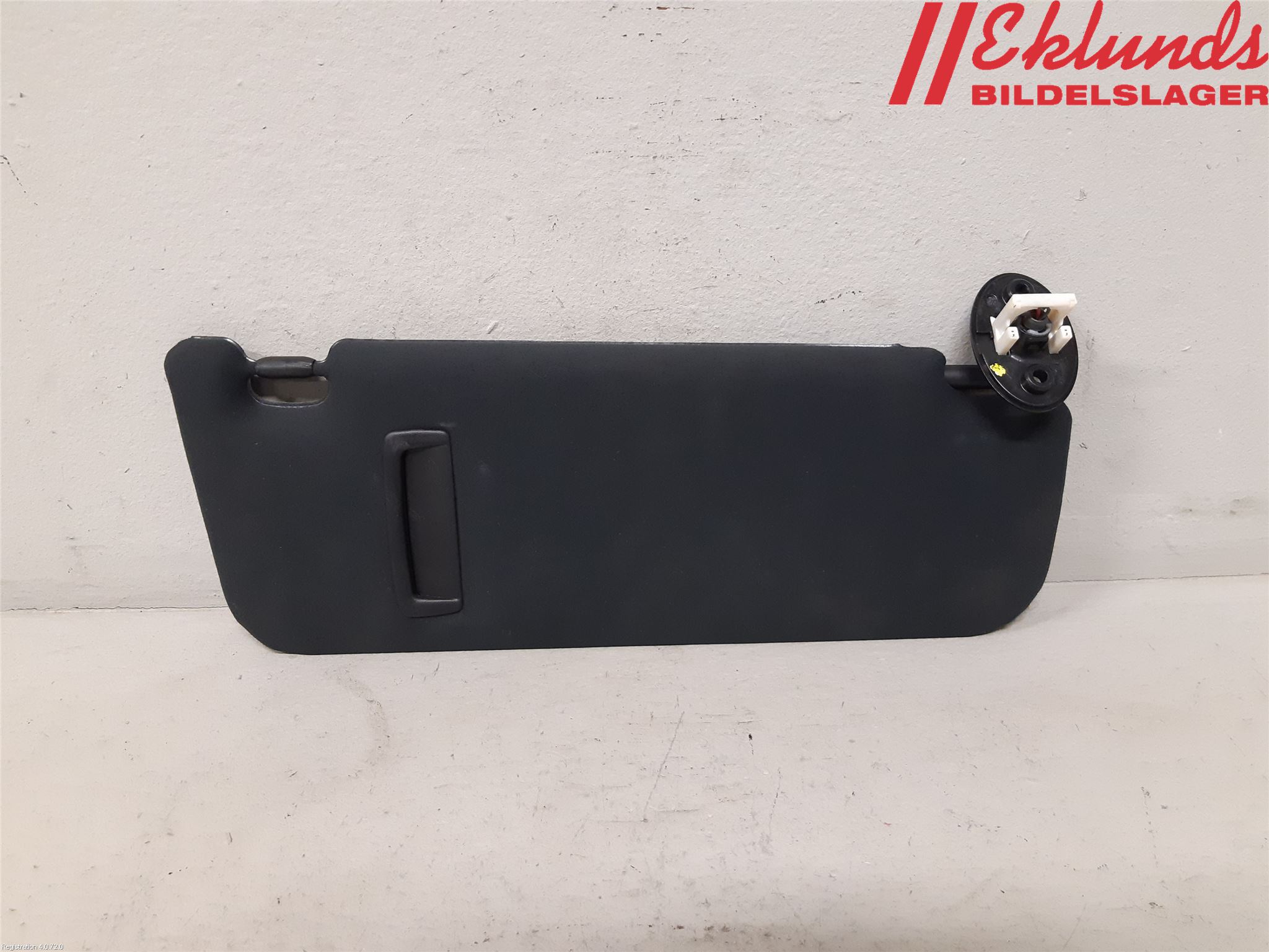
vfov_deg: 53.1
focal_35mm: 26
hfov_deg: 67.3
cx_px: 634
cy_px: 476
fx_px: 953
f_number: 1.7
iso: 320
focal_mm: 3.93
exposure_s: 1/50
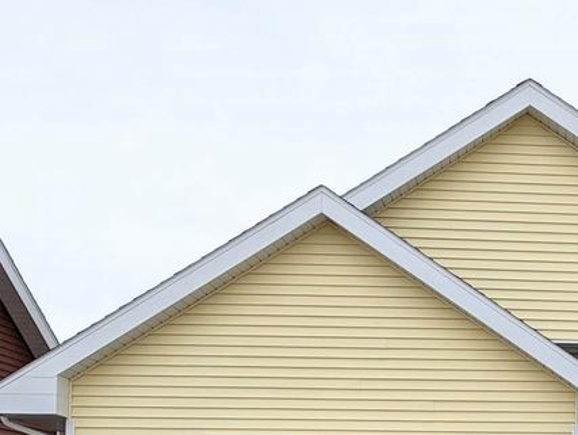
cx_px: 650
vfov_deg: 19.4
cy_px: 514
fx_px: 1203
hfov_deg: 25.0
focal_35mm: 72
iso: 102
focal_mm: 6.81
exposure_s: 1/750
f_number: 1.85
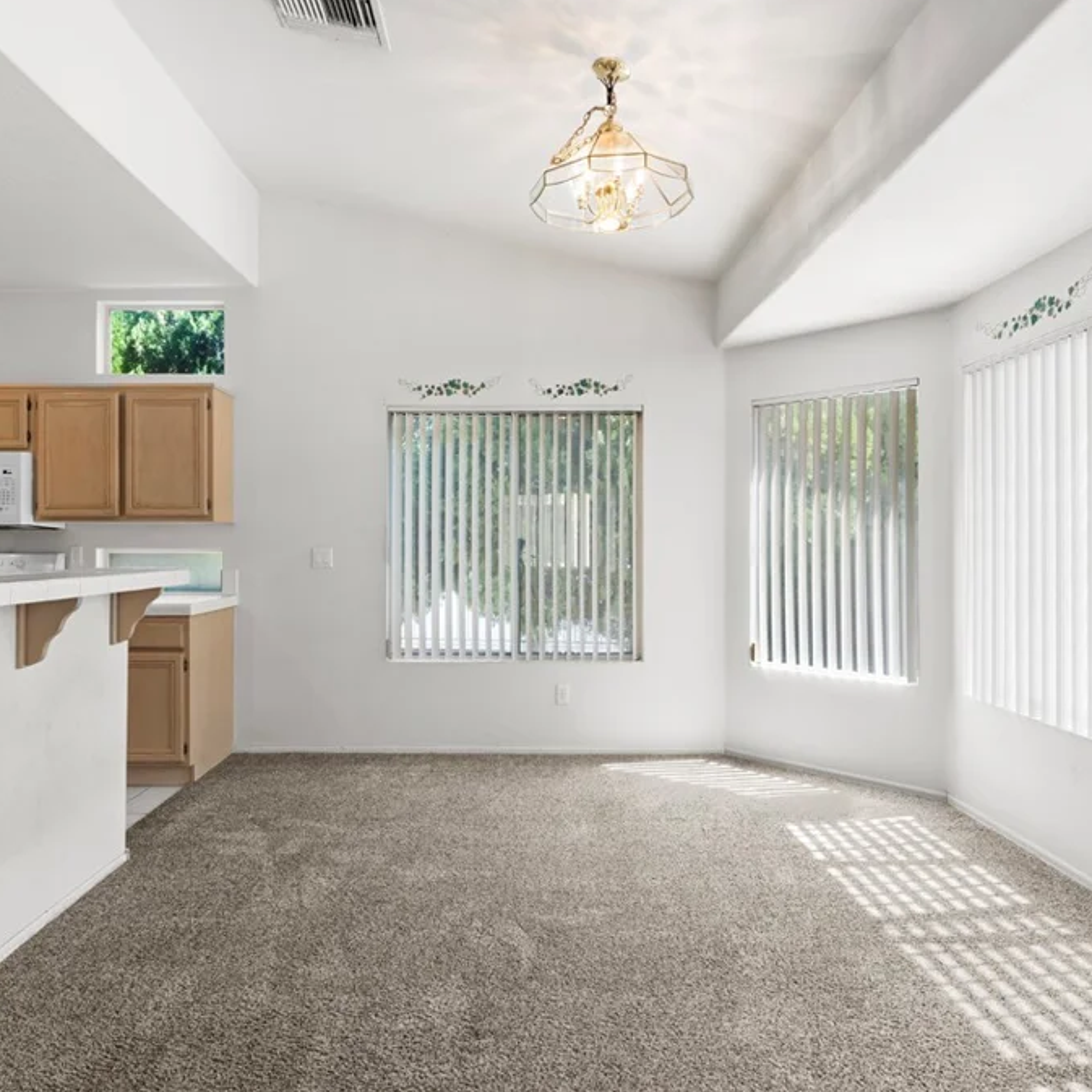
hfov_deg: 69.6
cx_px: 516
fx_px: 785
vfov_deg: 69.6
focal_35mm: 22
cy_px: 543
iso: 400
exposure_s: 1/30
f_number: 8
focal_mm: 17
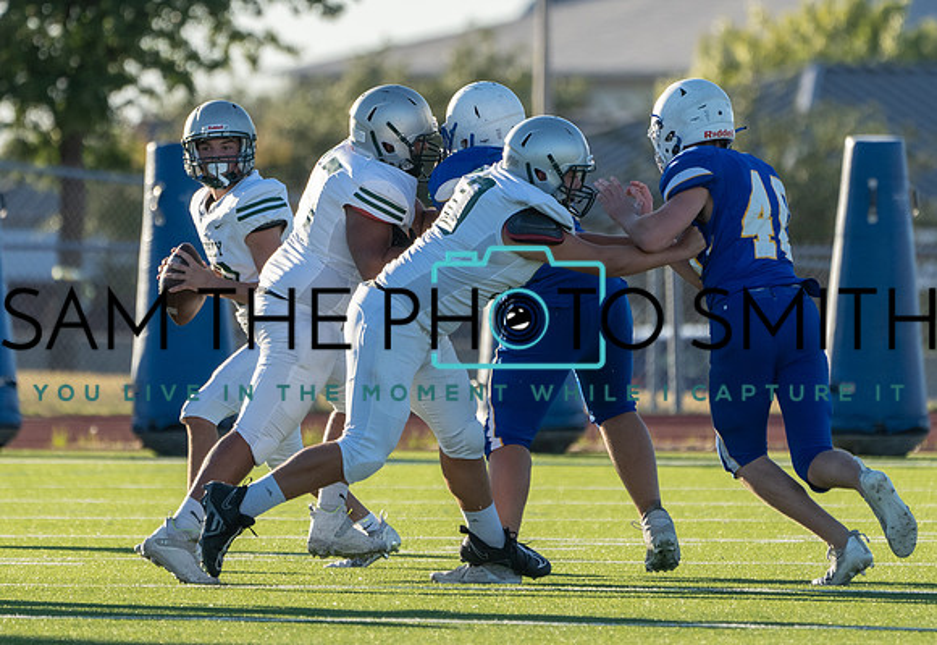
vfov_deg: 2.0
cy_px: 270
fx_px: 18736
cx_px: 440
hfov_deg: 2.9
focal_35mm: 713
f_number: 5.6
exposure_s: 1/1250
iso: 500
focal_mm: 400
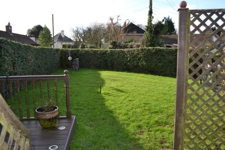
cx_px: 112
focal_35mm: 27
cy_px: 75
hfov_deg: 67.4
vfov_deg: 48.0
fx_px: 169
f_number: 5.6
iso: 100
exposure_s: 1/200
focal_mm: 18
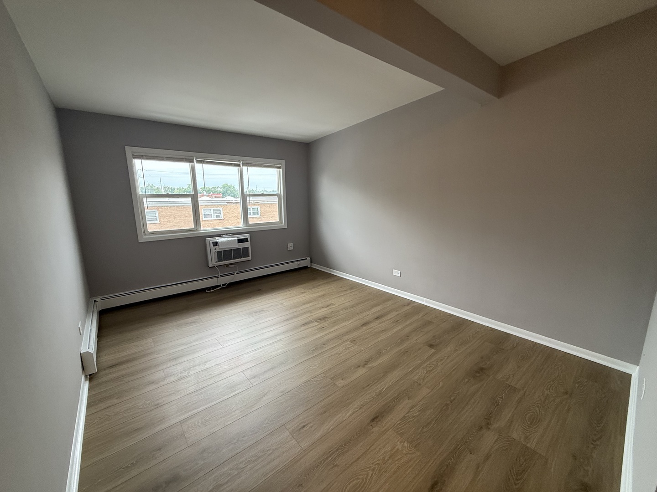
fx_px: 266
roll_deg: +0.7
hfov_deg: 102.1
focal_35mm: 14
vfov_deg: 85.7
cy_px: 246
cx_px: 328
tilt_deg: -8.4
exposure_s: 1/120
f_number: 2.2
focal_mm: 2.22
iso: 160
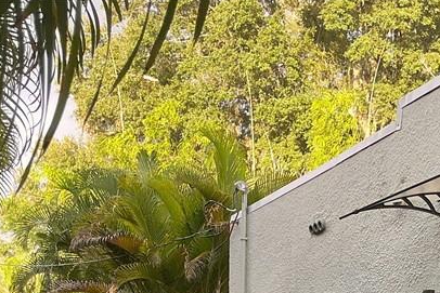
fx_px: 929
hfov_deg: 26.5
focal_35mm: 76
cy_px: 413
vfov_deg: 16.6
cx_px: 290
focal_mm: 3
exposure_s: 1/100
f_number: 1.8
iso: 32
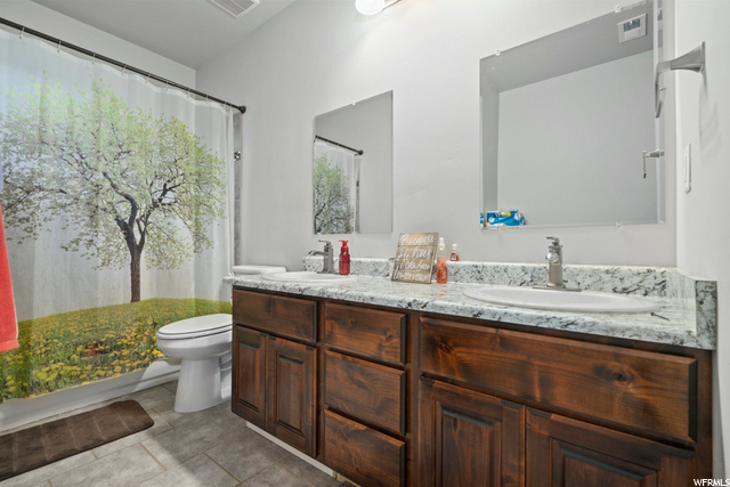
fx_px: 324
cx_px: 365
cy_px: 244
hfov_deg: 96.7
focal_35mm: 16
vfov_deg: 73.8
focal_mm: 16
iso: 320
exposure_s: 1.6
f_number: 9
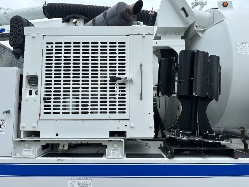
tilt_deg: +5.2
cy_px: 94
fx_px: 173
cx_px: 124
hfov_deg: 71.6
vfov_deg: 56.8
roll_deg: -0.8
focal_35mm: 24
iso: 80
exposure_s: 1/1131
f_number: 1.78
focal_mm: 6.86
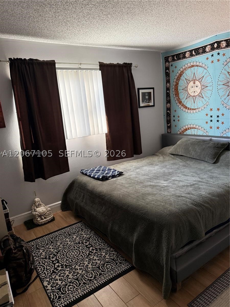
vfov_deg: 71.6
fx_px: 213
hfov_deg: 56.8
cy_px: 154
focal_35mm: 24
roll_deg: +5.4
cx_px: 115
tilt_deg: -10.5
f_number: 1.78
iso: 320
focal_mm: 6.76
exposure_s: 1/120
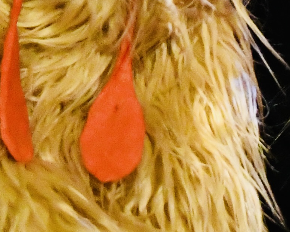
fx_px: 1657
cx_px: 116
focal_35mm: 193
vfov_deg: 7.7
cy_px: -238
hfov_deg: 10.0
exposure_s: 1/160
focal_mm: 22
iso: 6400
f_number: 4.5
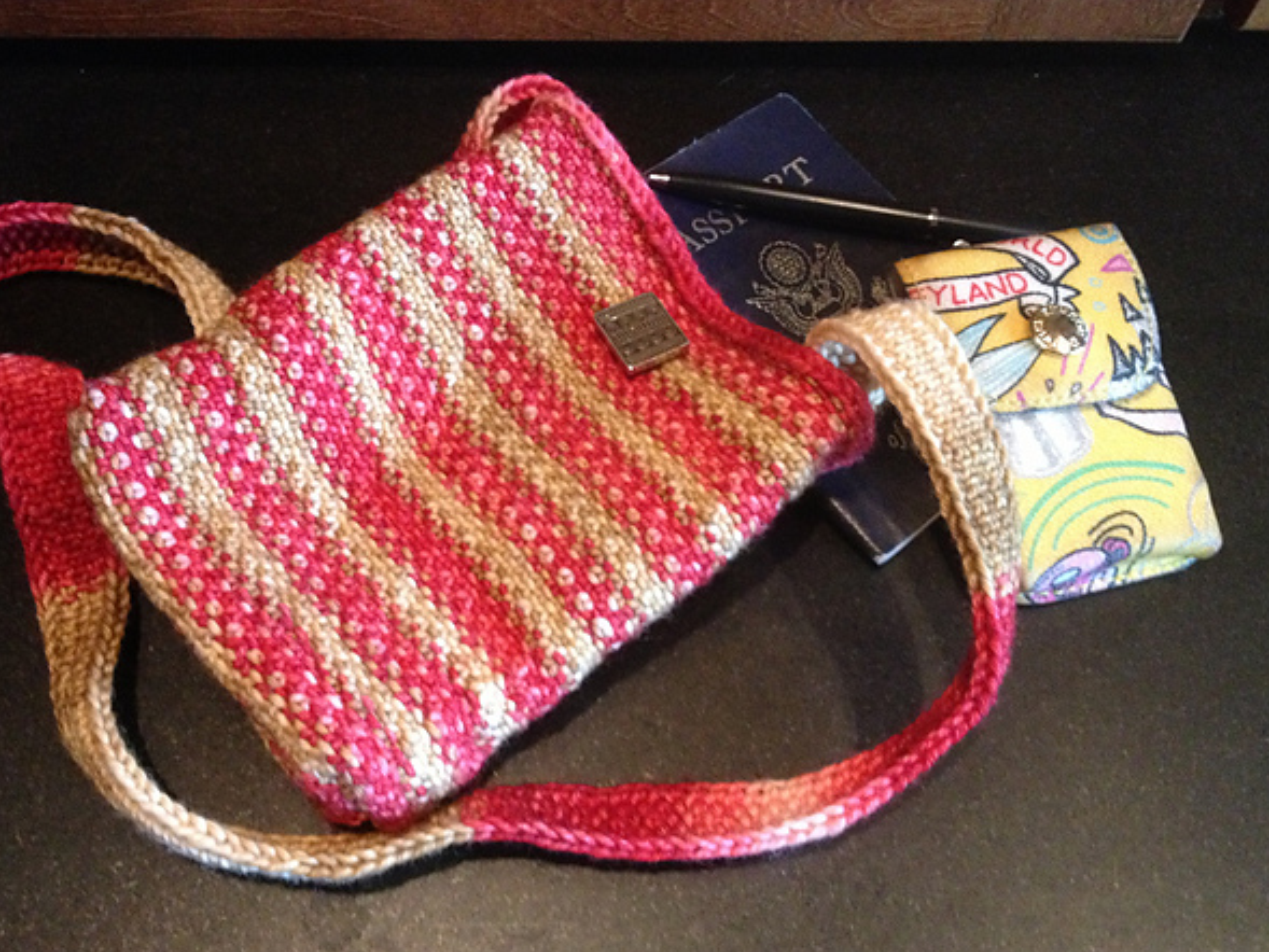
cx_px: 595
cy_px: 515
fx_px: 1393
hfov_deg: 48.9
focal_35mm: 38
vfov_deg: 37.7
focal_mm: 4.28
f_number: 2.4
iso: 500
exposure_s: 1/15
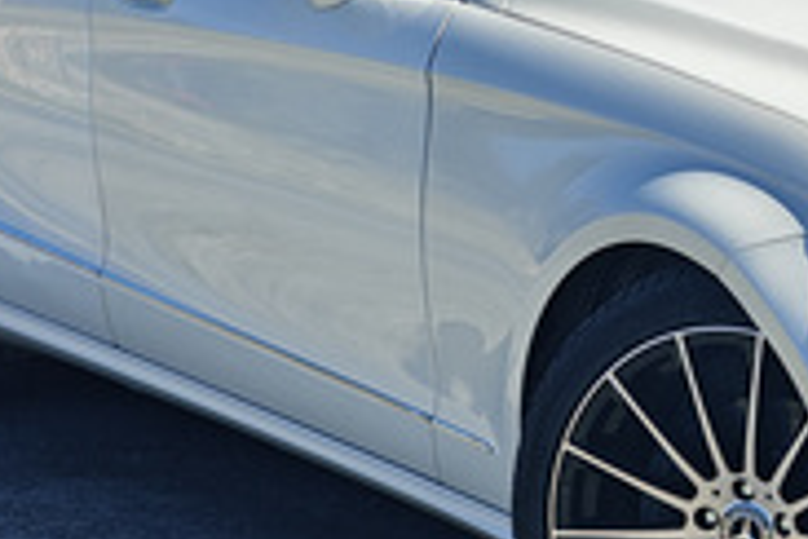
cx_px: 799
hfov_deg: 12.7
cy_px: 270
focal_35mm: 160
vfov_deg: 8.6
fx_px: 3591
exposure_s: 1/663
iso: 50
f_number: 4.5
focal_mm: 7.1
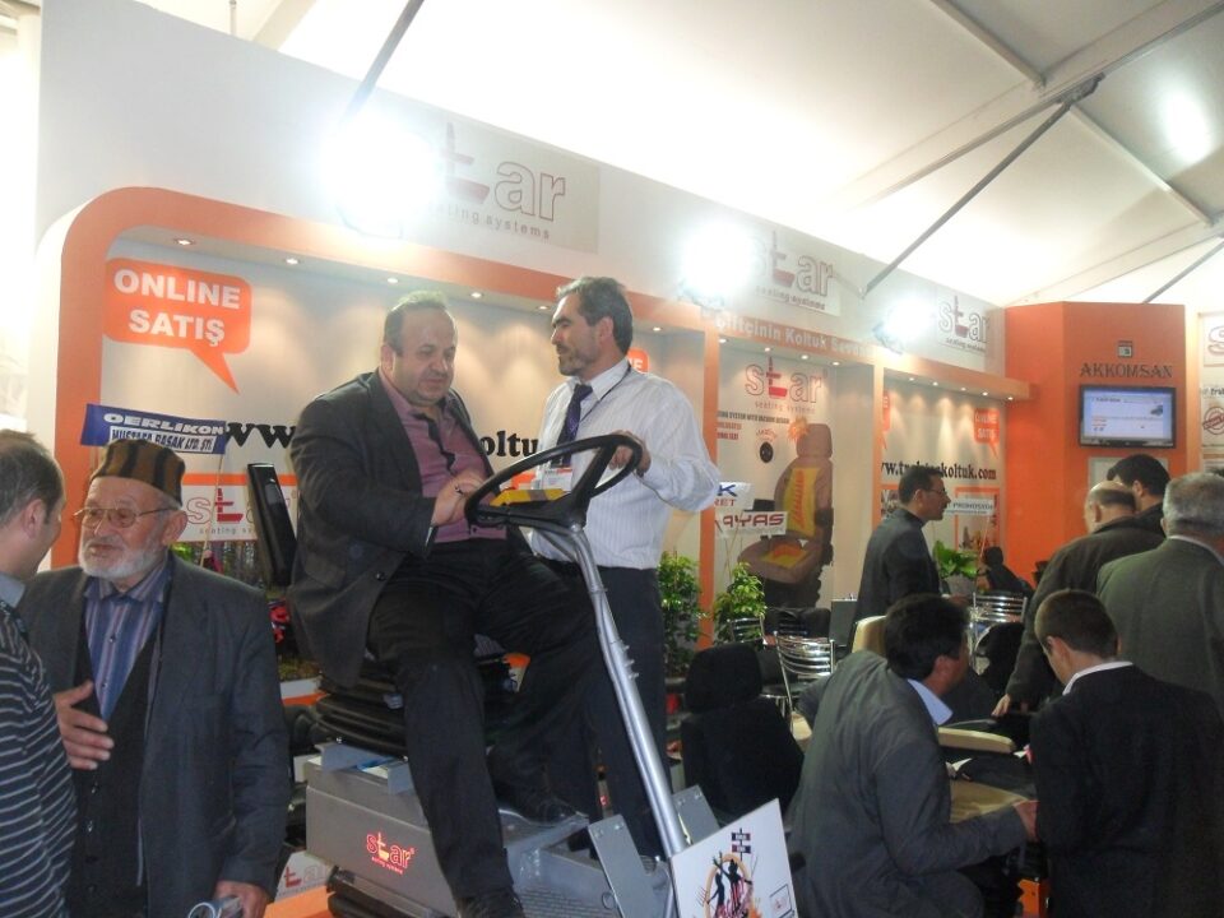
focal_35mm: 27
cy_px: 459
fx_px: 955
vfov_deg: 51.4
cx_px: 612
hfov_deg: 65.3
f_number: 3.5
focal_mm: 4.9
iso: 160
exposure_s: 1/45
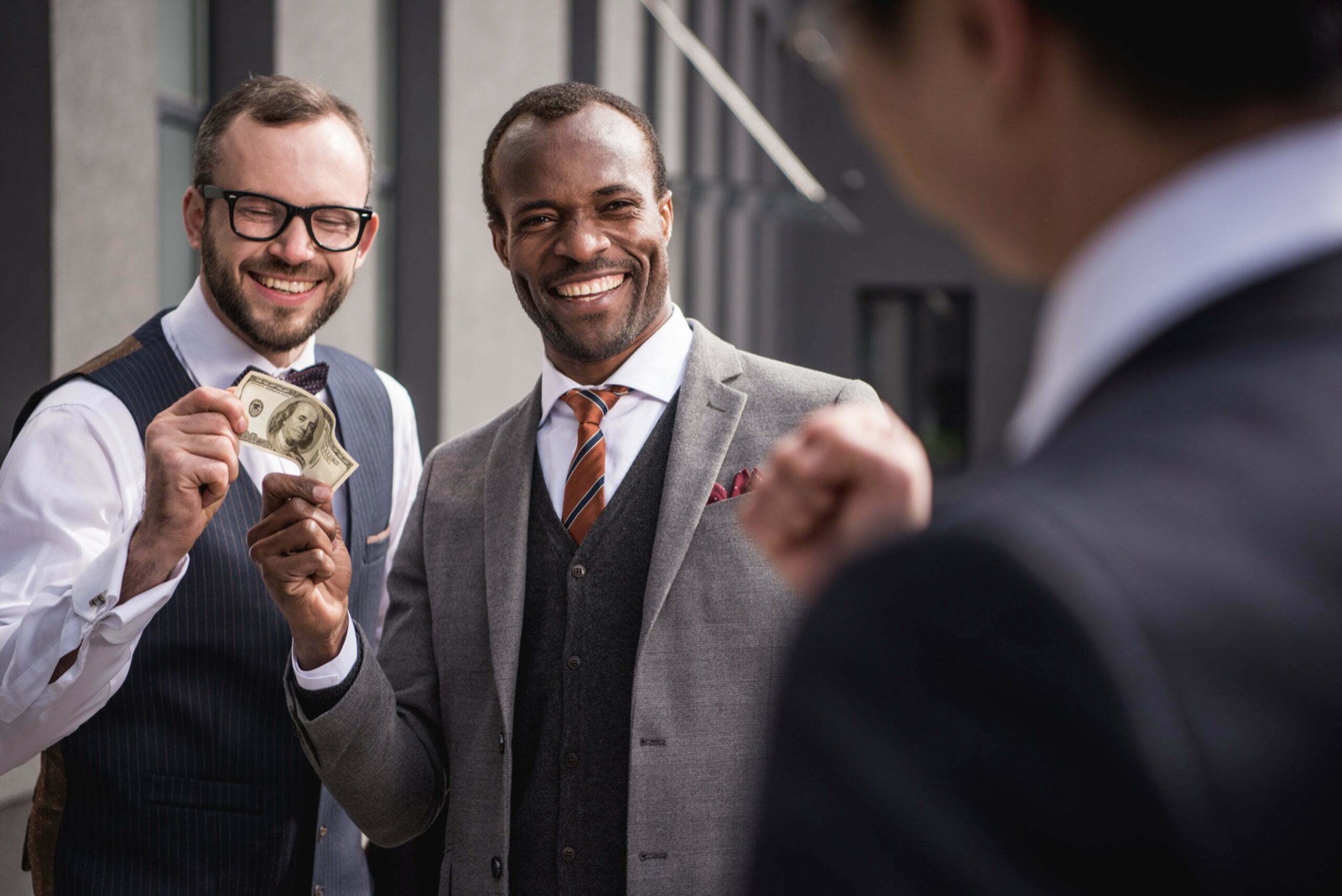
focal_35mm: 70
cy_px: 448
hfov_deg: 28.8
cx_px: 671
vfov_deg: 19.5
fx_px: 2610
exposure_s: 1/2000
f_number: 3.2
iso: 250
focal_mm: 70
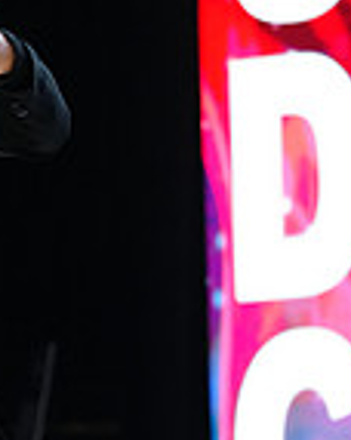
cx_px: -239
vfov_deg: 3.2
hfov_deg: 2.6
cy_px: 668
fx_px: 7743
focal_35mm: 595
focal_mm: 156
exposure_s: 1/320
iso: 2500
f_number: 4
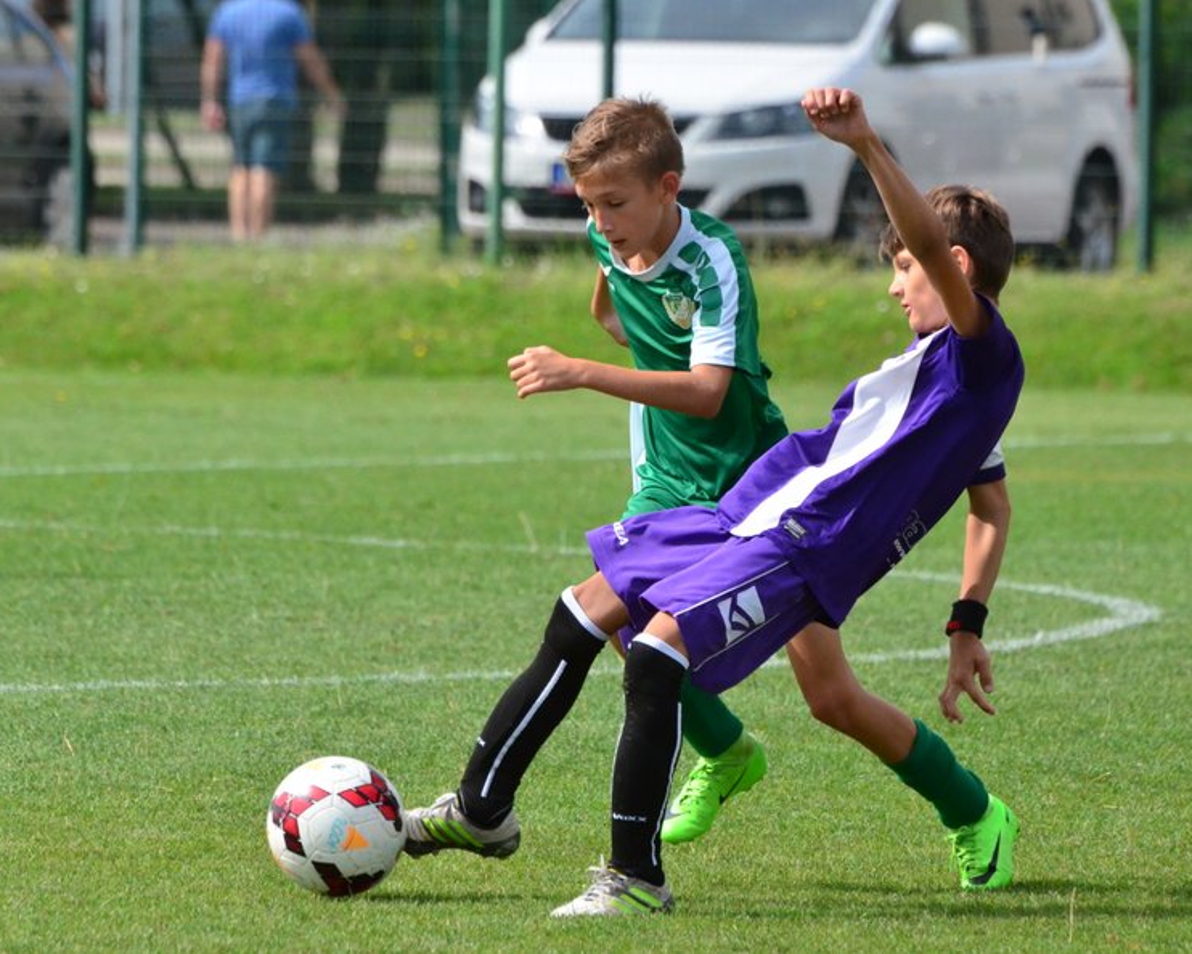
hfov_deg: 3.8
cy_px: 477
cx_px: 694
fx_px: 18032
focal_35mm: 511
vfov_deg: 3.0
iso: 2500
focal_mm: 300
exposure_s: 1/5000
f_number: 9
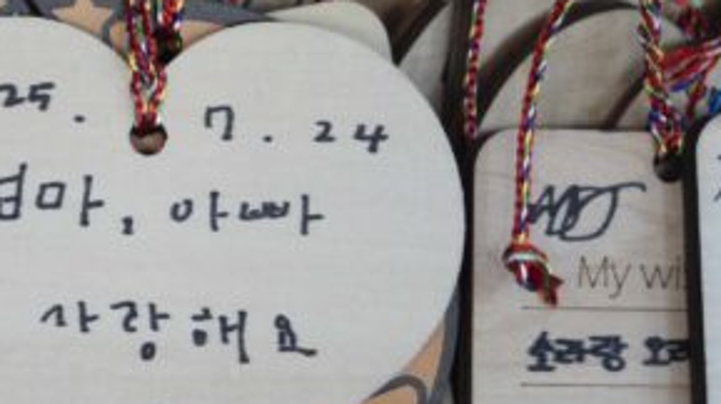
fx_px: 4260
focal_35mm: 223
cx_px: 70
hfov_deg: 9.6
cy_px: 206
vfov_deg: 5.4
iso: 1250
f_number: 5.6
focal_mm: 60
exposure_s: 1/160
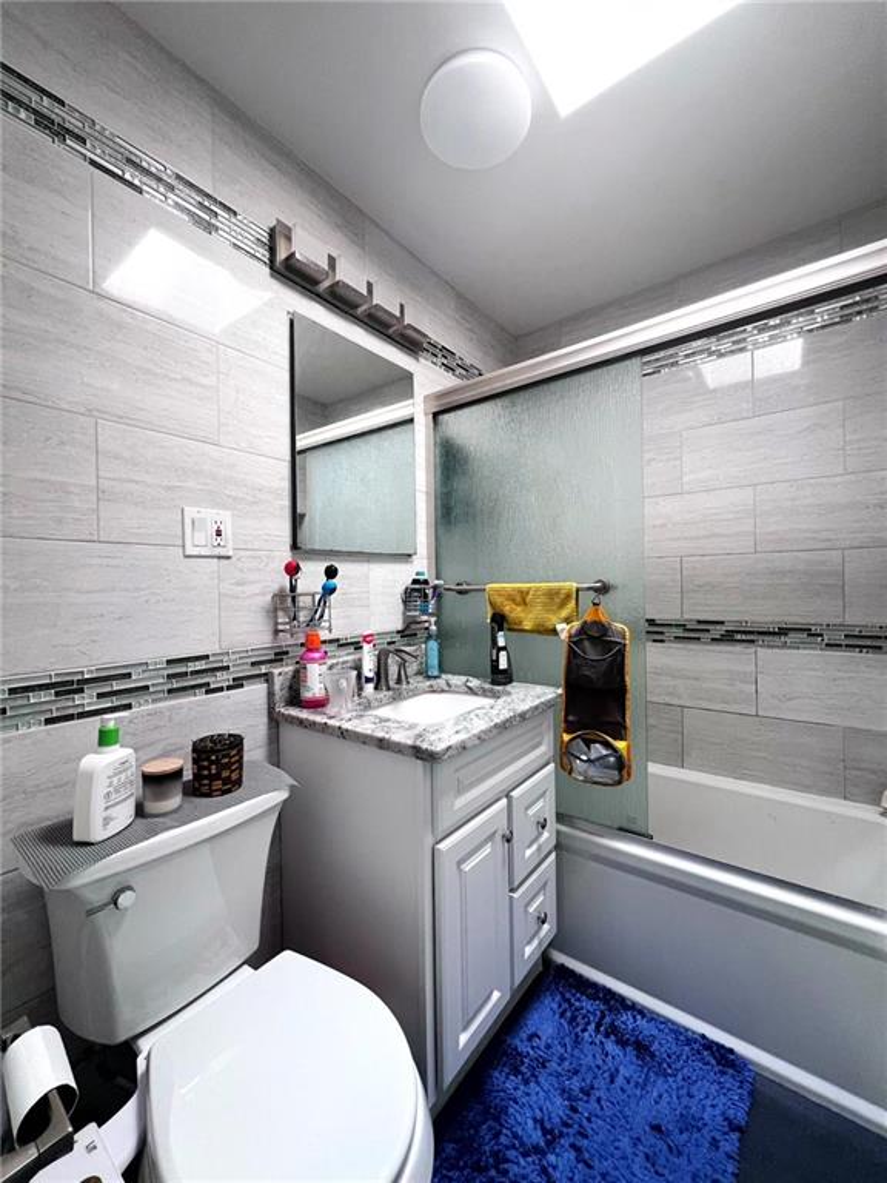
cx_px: 444
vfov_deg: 106.2
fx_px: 444
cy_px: 592
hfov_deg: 89.9
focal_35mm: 13
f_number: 1.8
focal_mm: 1.57
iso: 125
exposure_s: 1/99
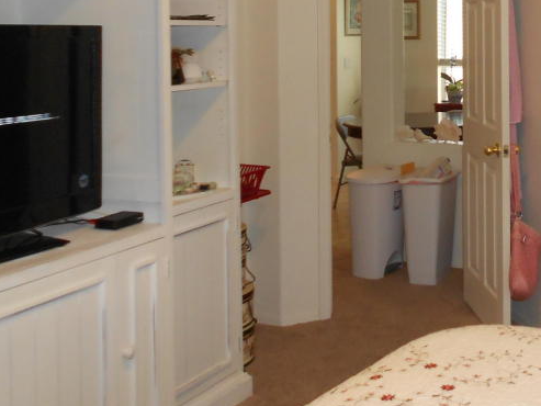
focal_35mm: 54
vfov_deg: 25.9
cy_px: 14
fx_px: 844
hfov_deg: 33.6
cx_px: 488
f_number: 3.2
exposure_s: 1/25
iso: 200
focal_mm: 4.6
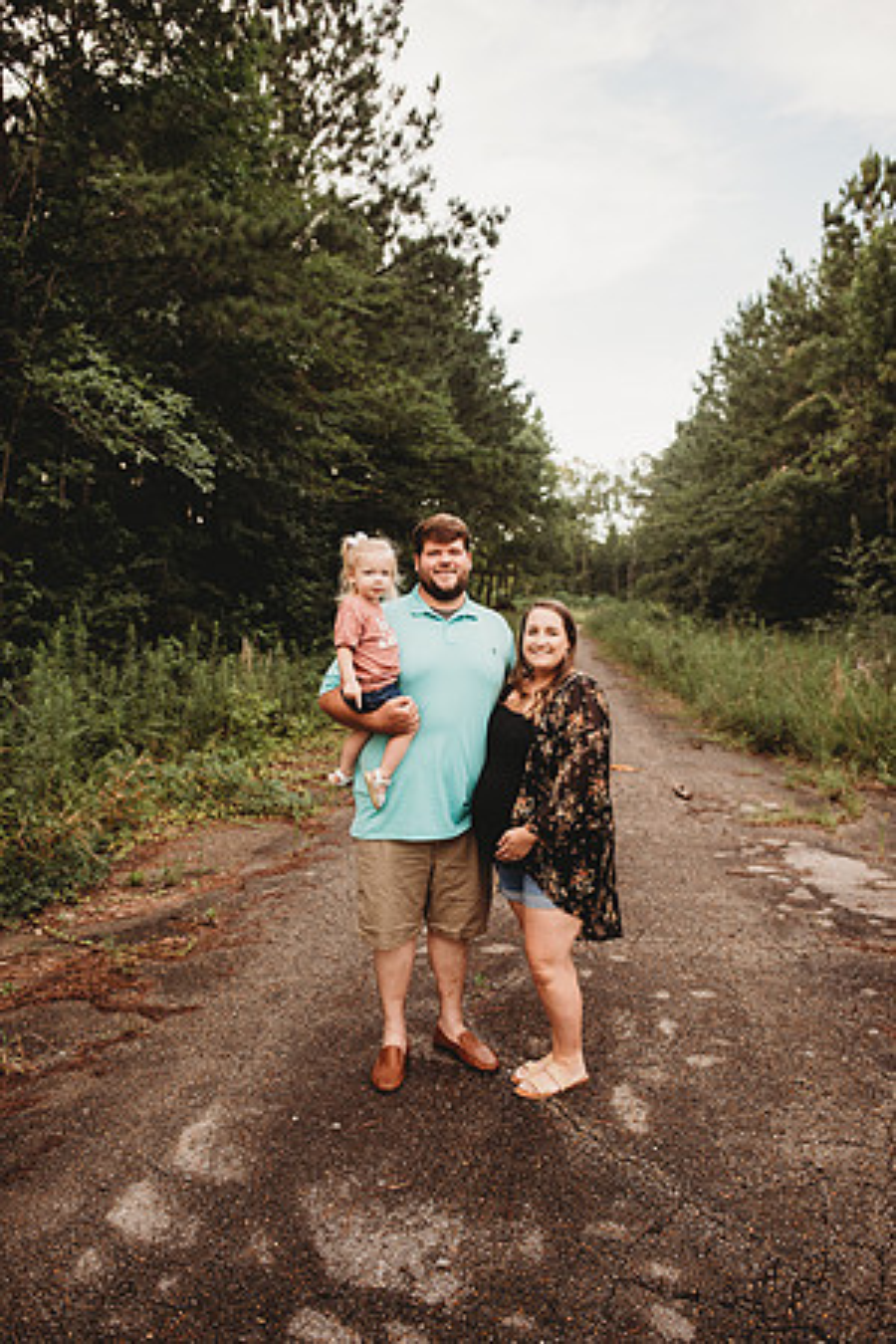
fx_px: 896
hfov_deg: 53.1
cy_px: 672
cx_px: 448
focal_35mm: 24
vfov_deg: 73.7
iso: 160
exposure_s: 1/500
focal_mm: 24
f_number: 2.8
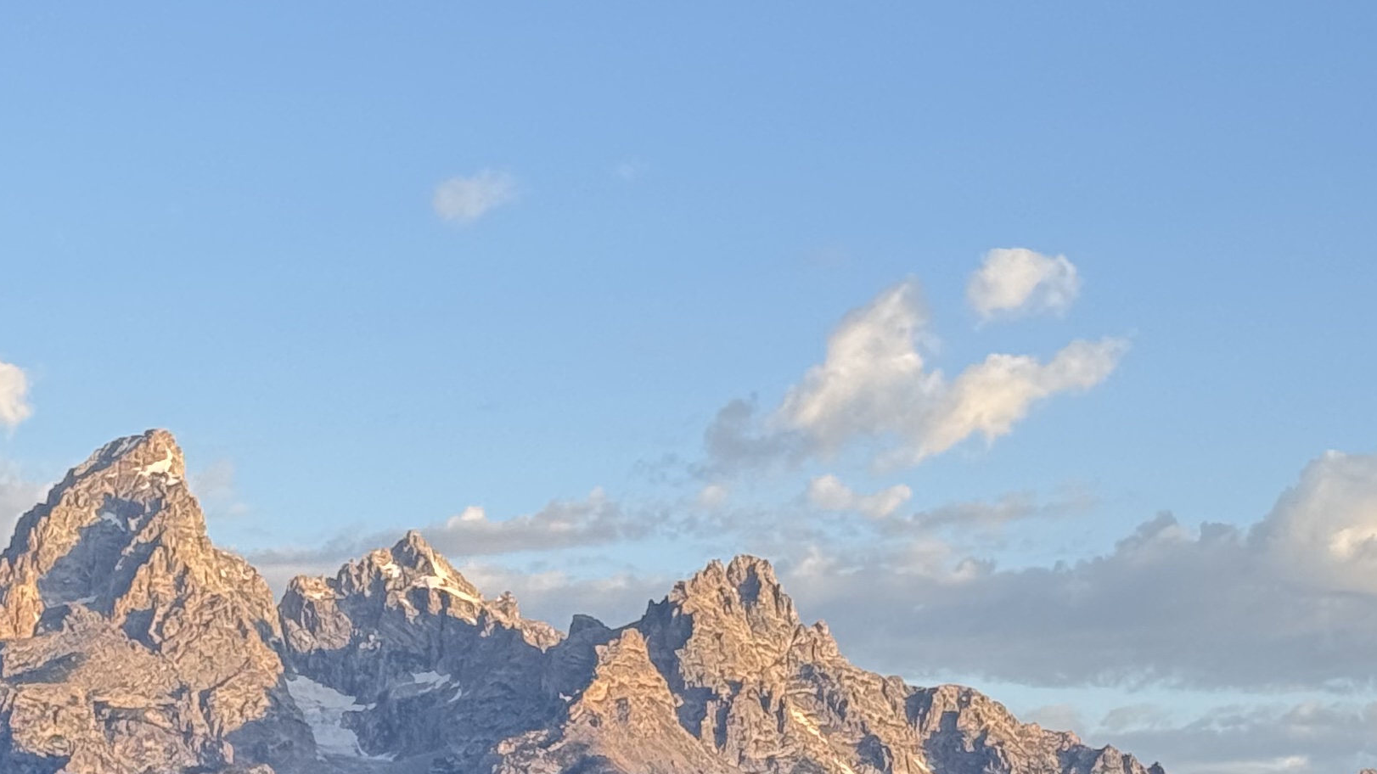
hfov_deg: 16.5
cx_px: 579
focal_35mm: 130
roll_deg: -1.1
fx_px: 4746
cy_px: 991
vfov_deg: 9.2
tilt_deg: +1.0
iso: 64
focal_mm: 6.76
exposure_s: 1/693
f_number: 1.78
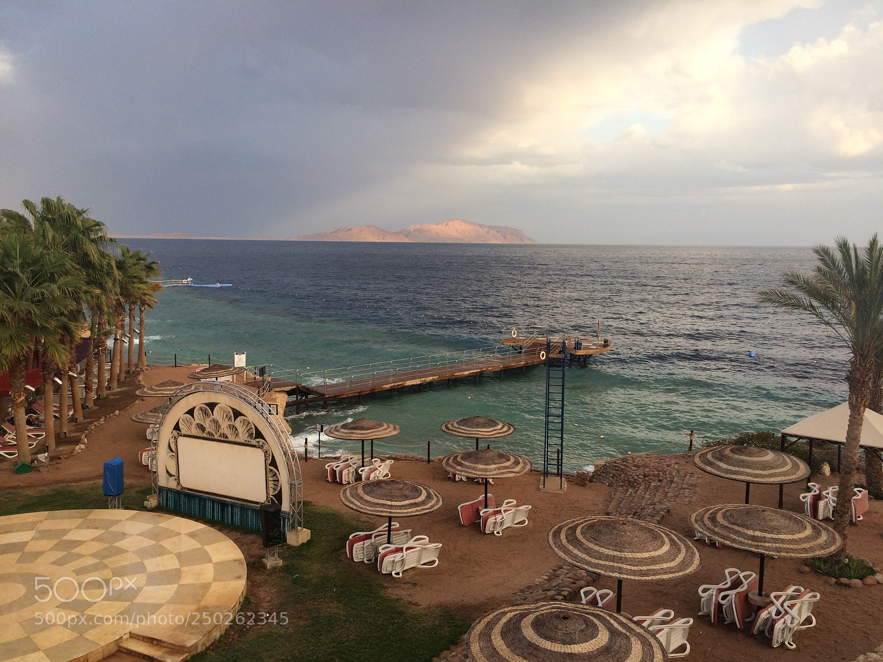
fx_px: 740
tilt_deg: -5.5
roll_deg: +0.5
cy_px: 331
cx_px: 442
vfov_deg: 48.2
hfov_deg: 61.7
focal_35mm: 29
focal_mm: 4.15
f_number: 2.2
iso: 32
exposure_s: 1/370
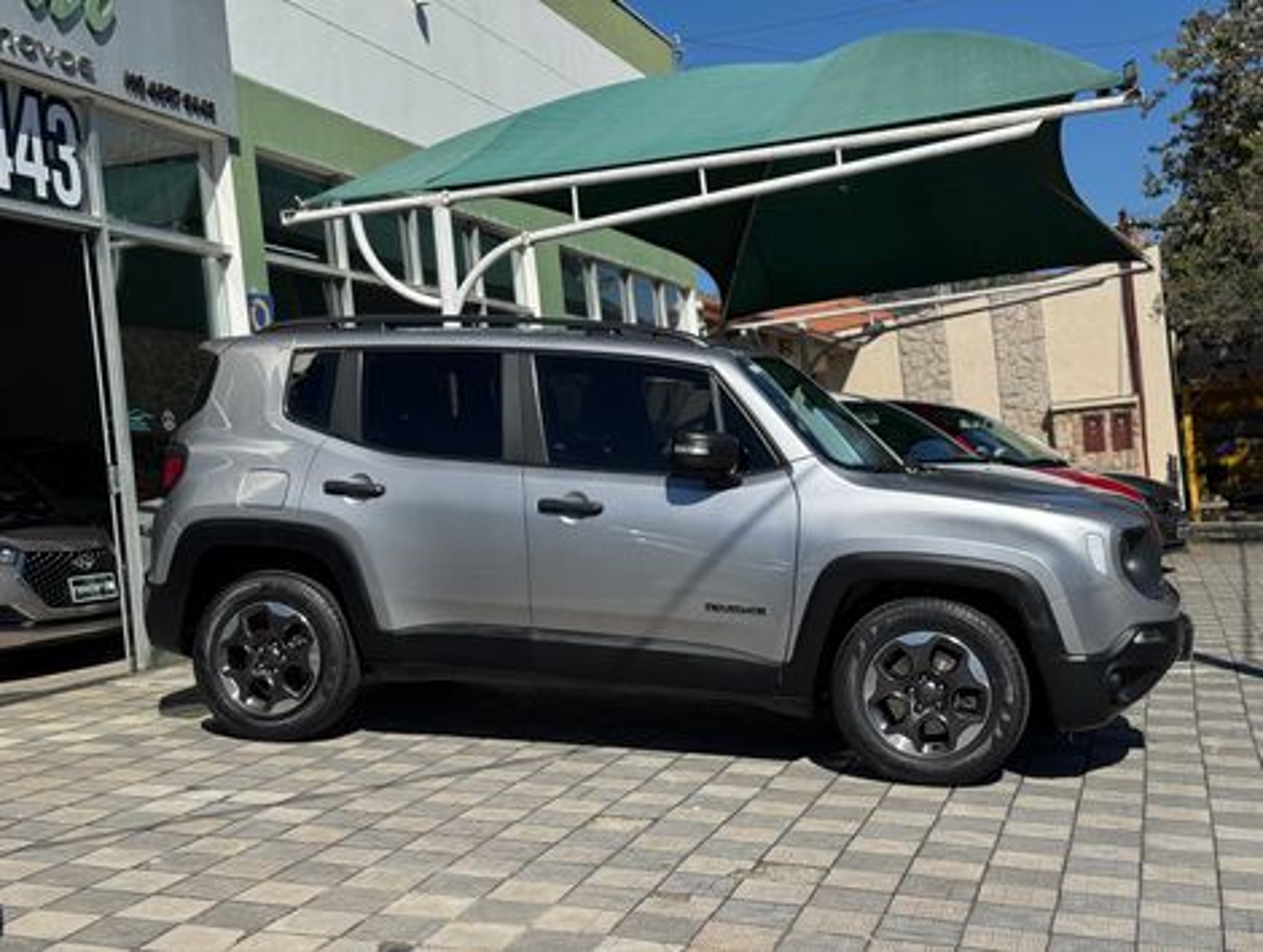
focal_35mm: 48
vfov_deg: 30.3
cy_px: 476
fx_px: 1754
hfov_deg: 39.6
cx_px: 632
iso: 64
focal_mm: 6.76
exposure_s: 1/5848
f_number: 1.78
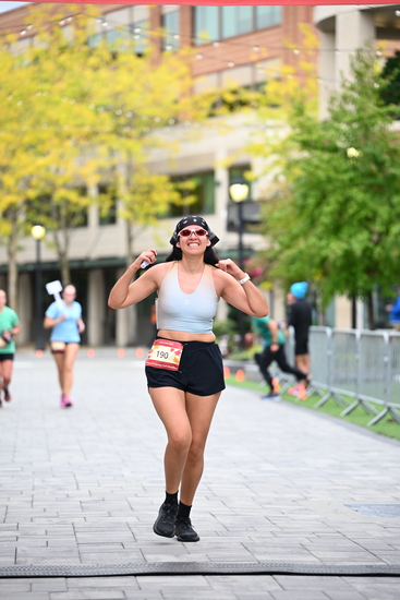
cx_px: 200
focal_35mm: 125
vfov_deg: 16.4
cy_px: 300
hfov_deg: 11.0
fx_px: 2082
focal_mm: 125
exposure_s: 1/1600
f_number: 2.8
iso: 640
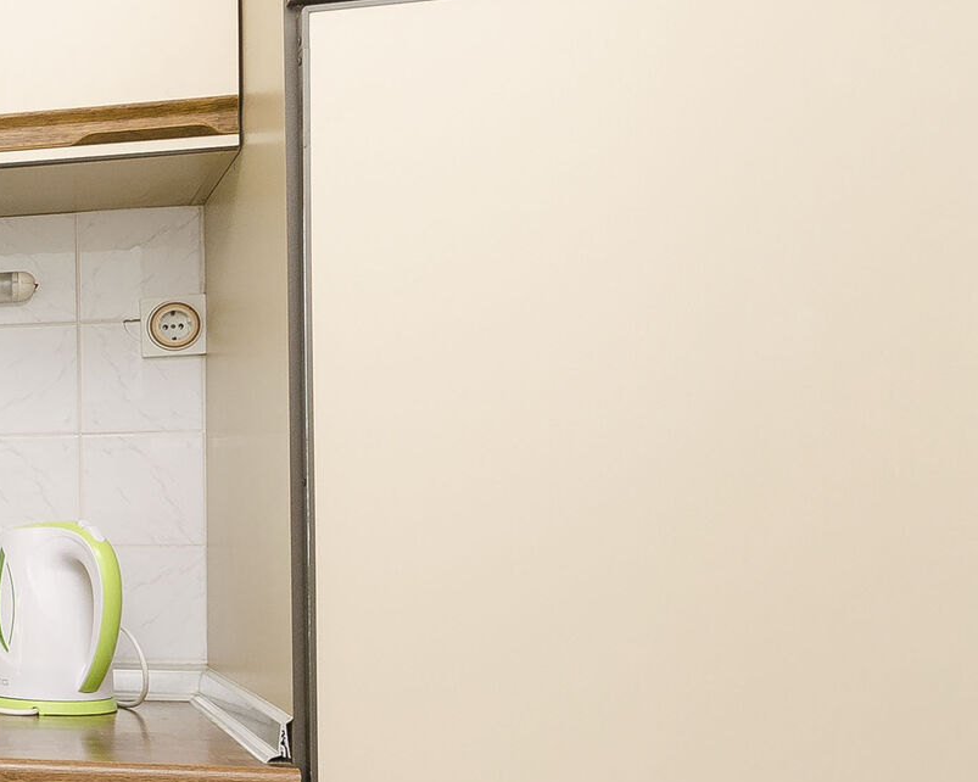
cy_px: 487
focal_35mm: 49
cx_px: -600
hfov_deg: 25.1
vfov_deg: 30.7
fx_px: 1418
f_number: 8
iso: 160
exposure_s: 1/60
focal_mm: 10
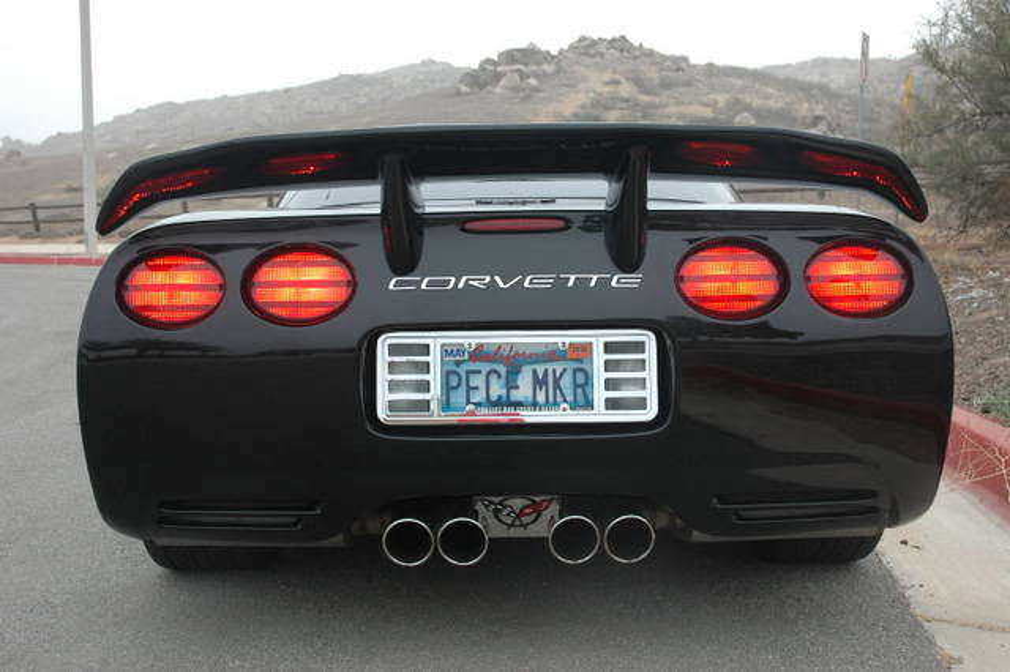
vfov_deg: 30.8
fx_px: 1220
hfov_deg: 45.0
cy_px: 336
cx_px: 505
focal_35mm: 44
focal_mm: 29
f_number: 6.3
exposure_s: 1/160
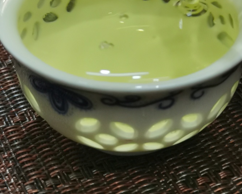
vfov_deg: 12.2
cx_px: 113
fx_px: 903
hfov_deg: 15.3
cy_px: 16
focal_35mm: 126
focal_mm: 5.58
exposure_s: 1/50
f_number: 1.8
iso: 200
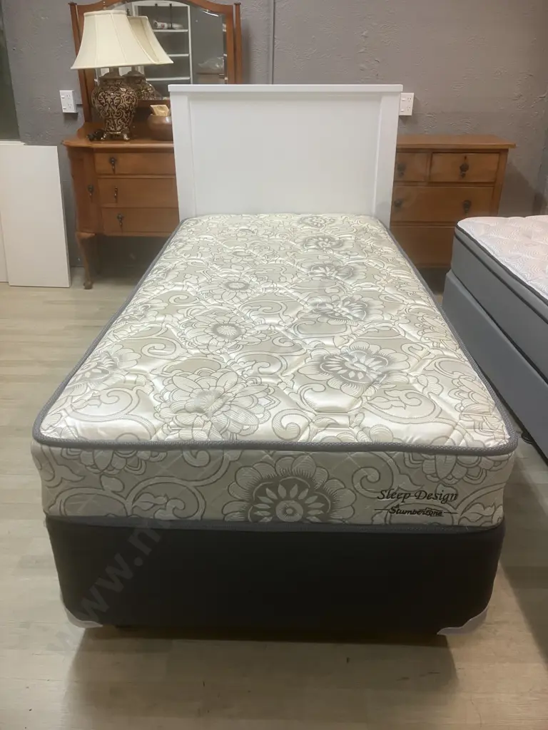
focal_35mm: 28
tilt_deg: -24.6
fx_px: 591
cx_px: 274
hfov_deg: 49.7
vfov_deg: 63.4
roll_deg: +1.1
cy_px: 365
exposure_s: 1/50
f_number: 1.8
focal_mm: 3.99
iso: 64
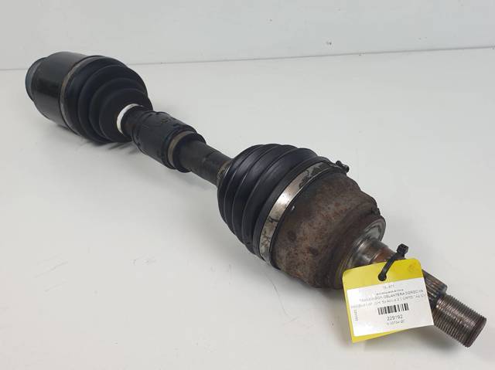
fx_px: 372
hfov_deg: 67.3
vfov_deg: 53.0
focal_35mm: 26
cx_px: 248
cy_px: 185
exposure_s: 1/114
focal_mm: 4.3
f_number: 2.4
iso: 50
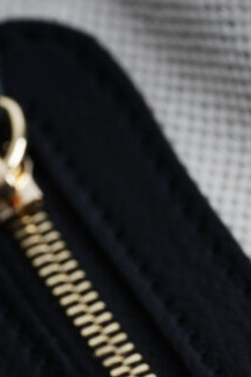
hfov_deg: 4.2
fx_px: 3458
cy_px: 479
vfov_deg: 6.2
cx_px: 240
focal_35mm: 331
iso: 100
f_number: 8
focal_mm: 105
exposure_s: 1/4
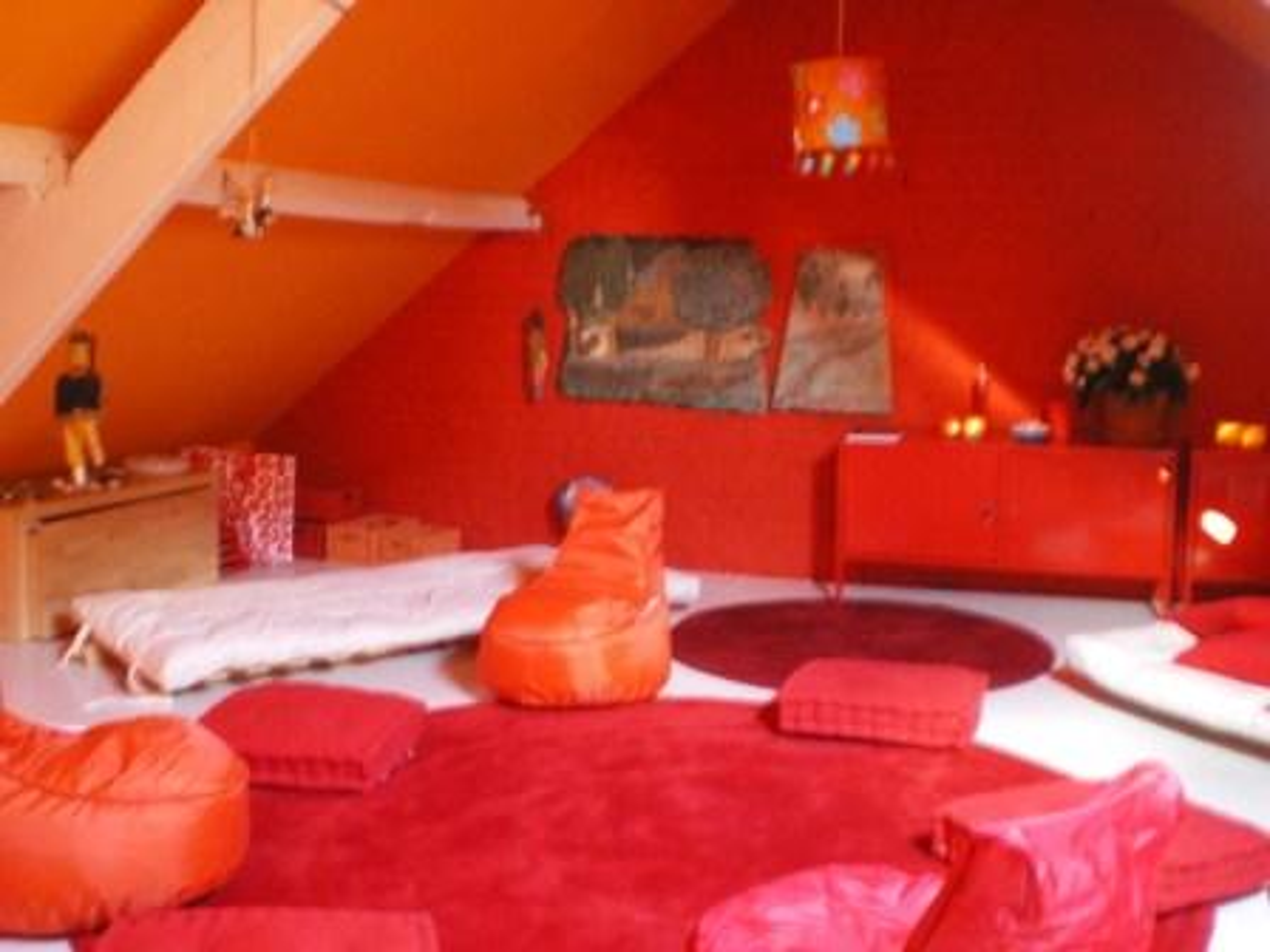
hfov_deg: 49.0
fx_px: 1394
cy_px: 476
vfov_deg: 37.7
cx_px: 635
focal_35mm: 38
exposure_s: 1/6
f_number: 3.1
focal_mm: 6.3
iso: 400
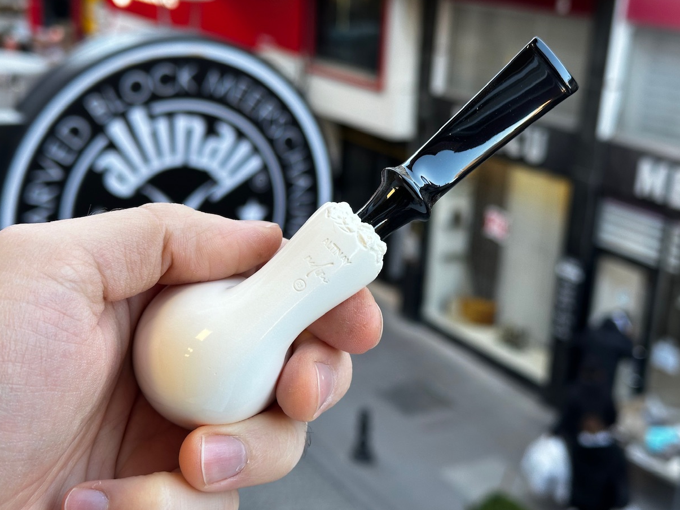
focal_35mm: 51
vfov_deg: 28.6
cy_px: 243
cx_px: 350
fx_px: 1002
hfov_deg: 37.5
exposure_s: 1/100
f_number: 1.78
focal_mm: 6.86
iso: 64
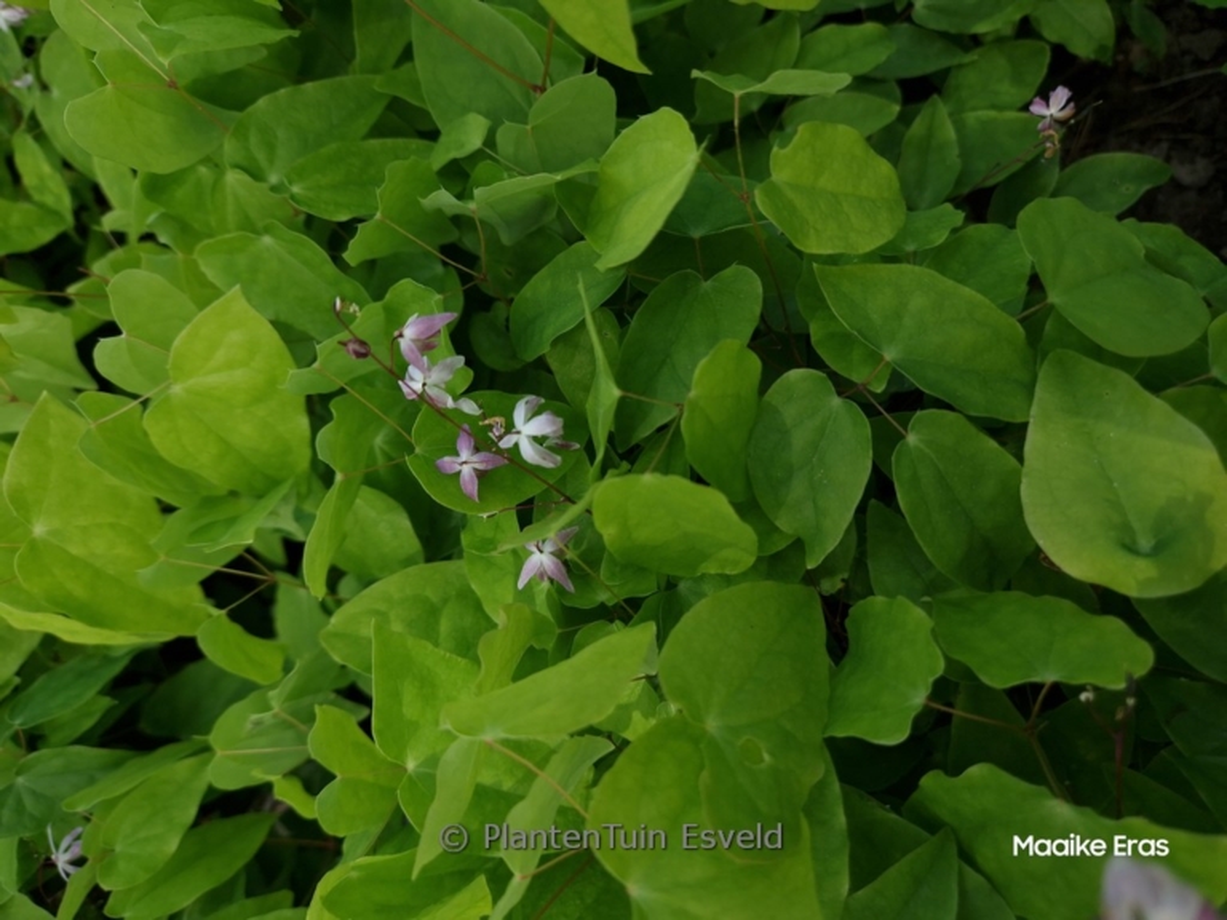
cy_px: 460
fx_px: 815
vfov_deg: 58.9
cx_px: 614
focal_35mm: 23
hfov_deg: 73.9
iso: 50
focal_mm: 5.4
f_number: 1.8
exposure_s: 1/656
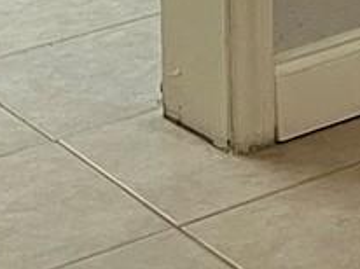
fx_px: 2098
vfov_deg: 6.5
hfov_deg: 8.3
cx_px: 1071
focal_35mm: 202
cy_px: -638
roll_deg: +0.1
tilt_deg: -4.9
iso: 100
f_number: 1.6
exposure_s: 1/60
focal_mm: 5.1
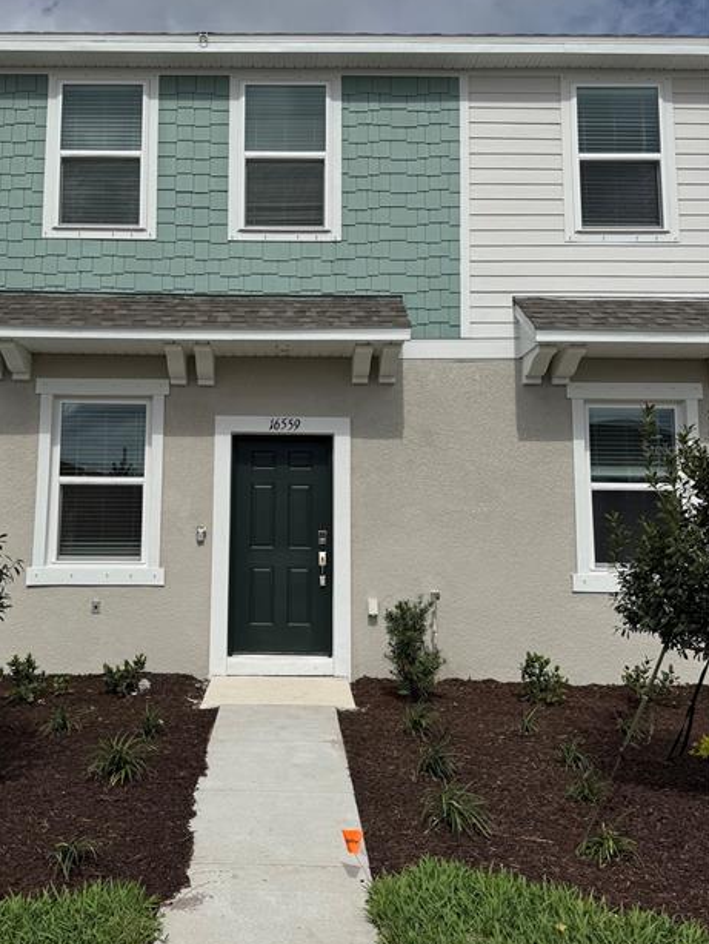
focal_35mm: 30
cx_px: 269
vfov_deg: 59.9
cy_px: 449
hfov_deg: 46.4
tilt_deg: +7.1
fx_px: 819
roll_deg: -0.8
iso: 80
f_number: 1.78
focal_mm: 6.76
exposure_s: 1/12346
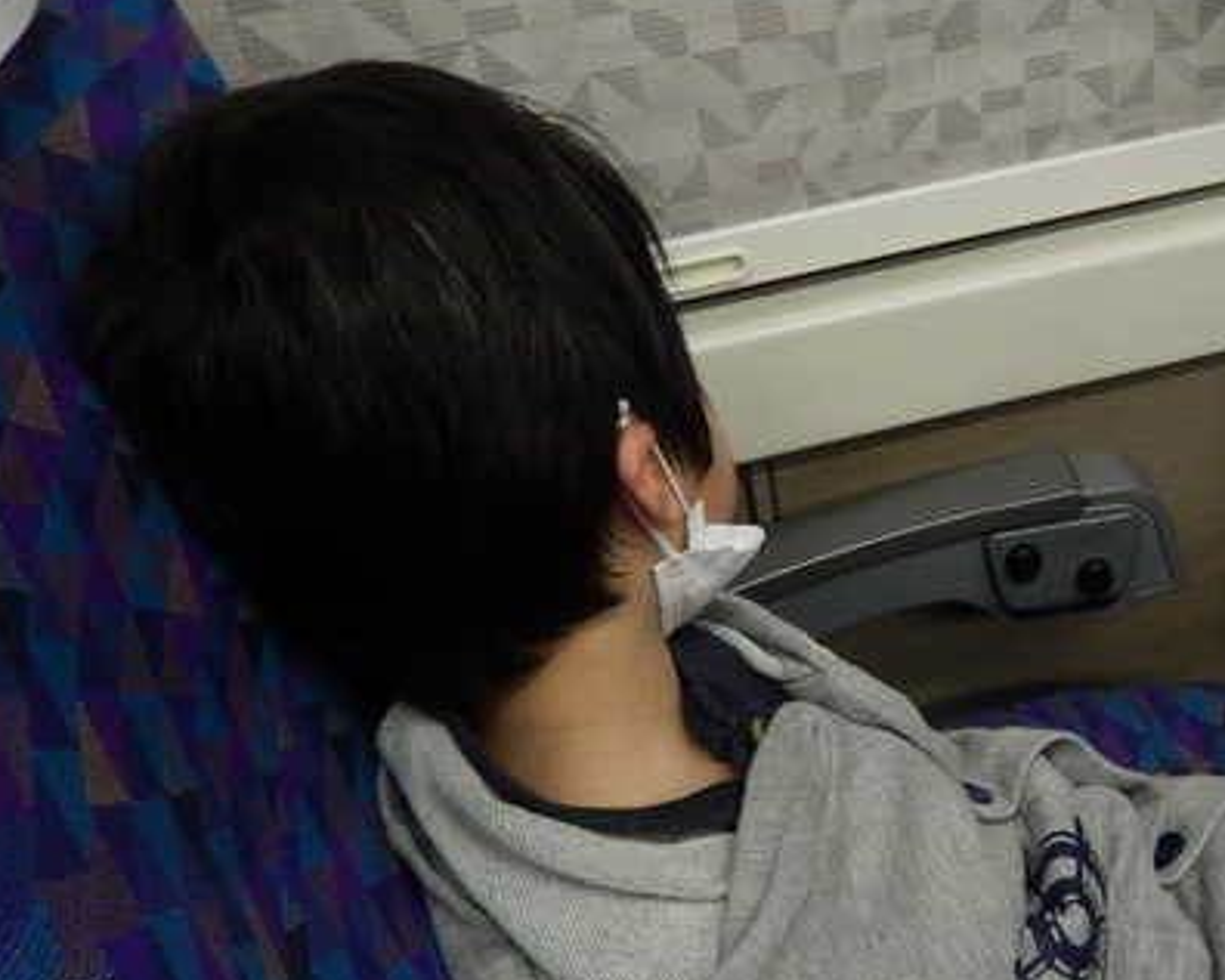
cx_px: 845
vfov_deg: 39.7
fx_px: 1342
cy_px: 655
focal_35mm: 37
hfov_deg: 48.0
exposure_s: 1/25
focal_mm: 4.5
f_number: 3.4
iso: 400
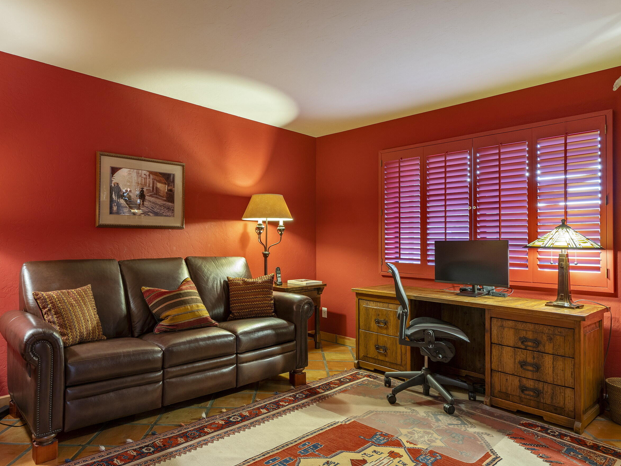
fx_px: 413
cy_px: 231
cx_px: 265
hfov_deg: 73.5
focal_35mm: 23
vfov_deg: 58.9
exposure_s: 2
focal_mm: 20
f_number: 7.1
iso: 200
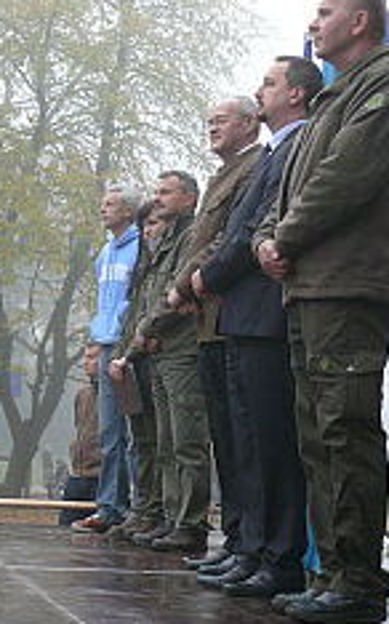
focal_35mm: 100
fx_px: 1698
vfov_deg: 20.8
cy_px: 336
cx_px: -13
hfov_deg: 12.9
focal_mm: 9
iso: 100
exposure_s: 1/125
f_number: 4
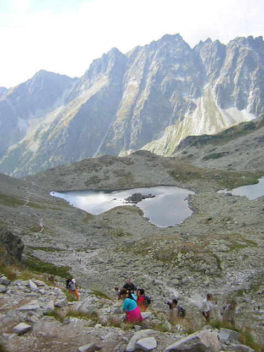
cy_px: 176
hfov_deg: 39.7
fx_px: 366
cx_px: 132
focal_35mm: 36
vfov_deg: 51.4
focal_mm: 4.7
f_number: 2.6
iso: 100
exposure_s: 1/401
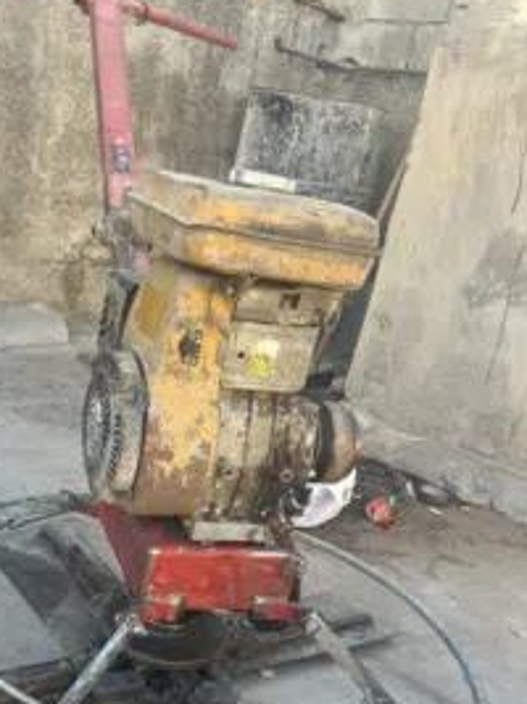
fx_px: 792
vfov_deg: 46.8
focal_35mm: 39
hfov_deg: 36.4
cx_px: 169
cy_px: 490
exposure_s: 1/302
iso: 50
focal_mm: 5.7
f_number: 1.5
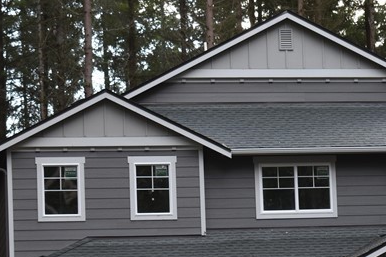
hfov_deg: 12.1
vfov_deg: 8.1
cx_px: 305
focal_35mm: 169
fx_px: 1811
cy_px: 249
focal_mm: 40
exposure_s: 1/250
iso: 500
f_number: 4.8
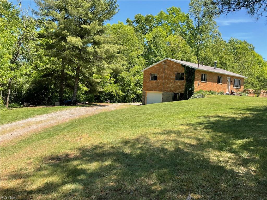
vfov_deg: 48.2
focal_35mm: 29
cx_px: 134
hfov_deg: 61.7
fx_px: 224
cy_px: 100
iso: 16
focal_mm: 3
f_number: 1.8
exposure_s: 1/759
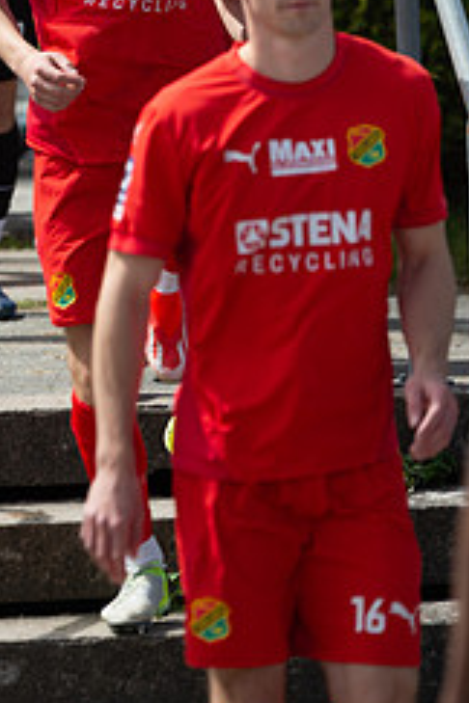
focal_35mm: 296
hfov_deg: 4.6
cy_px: 72
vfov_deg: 6.9
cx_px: 59
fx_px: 5784
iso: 125
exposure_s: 1/1600
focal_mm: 160
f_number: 4
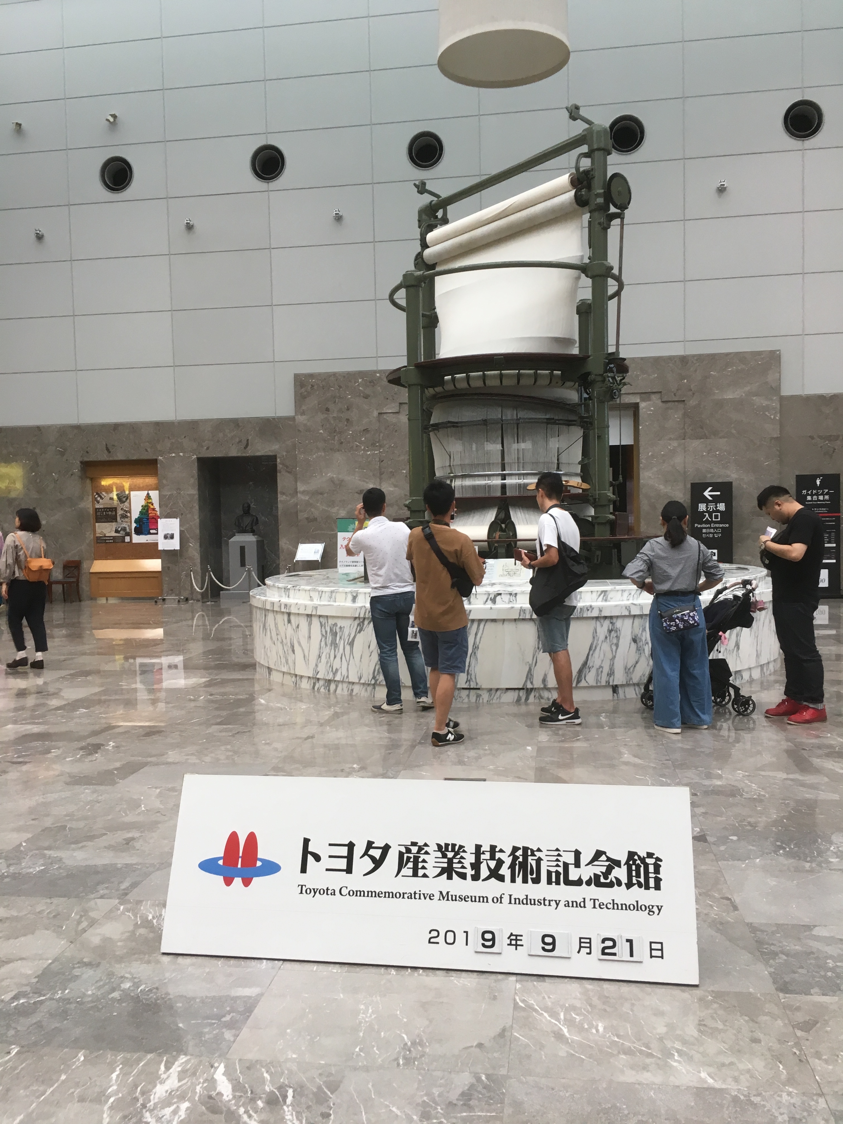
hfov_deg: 48.2
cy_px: 562
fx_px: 942
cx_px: 422
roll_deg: +0.4
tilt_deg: -2.6
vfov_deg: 61.7
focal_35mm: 29
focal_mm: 4.15
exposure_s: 1/30
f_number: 2.2
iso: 25
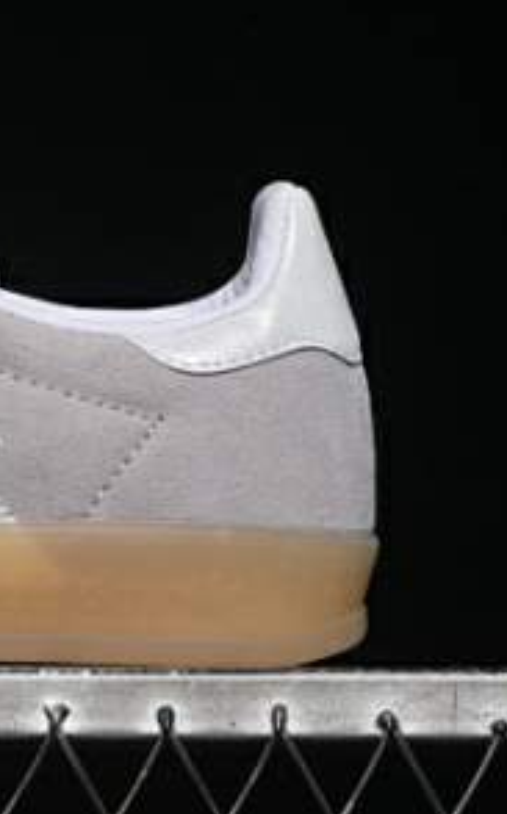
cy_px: 244
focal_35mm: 190
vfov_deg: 11.0
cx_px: -216
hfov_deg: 6.8
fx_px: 4213
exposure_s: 1/60
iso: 160
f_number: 7.1
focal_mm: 50
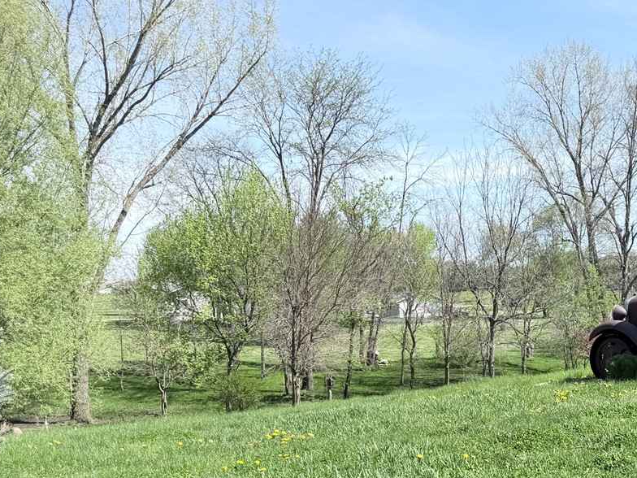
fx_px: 902
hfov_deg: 38.2
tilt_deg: -6.6
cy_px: 409
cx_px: 456
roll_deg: +1.3
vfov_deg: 28.8
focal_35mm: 49
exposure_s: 1/2801
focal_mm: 6.76
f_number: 1.78
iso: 80
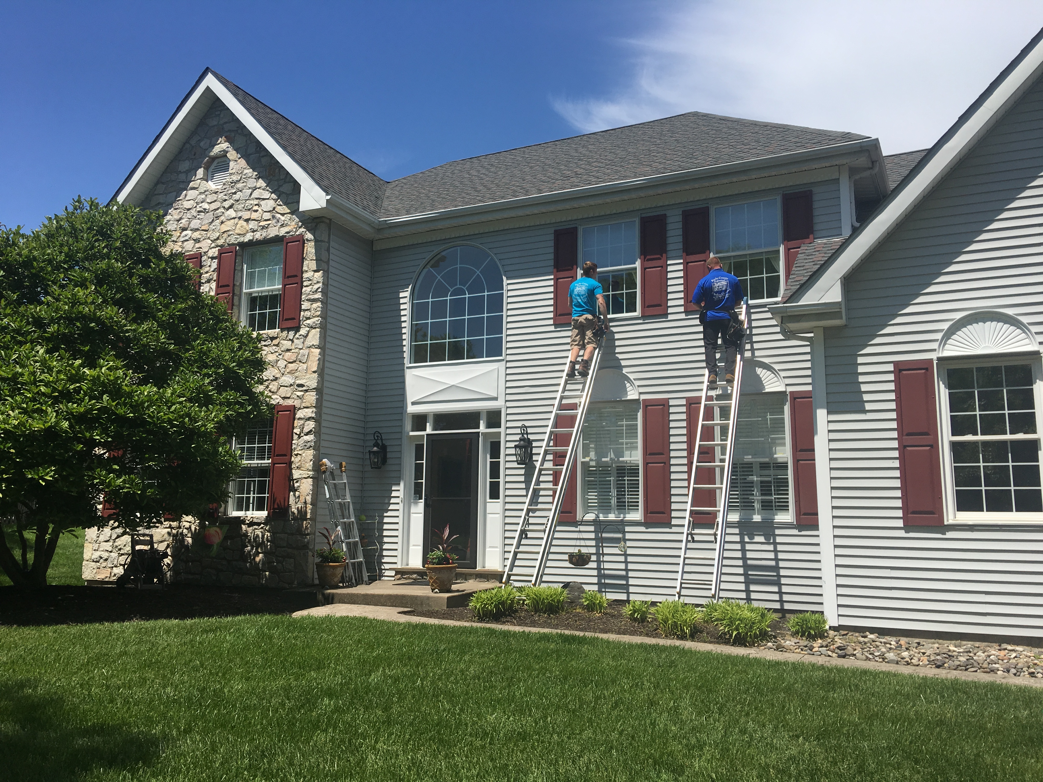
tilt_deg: +9.8
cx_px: 522
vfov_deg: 48.2
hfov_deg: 61.7
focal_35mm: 29
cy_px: 391
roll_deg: -2.3
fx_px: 874
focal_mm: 4.15
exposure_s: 1/2137
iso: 25
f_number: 2.2
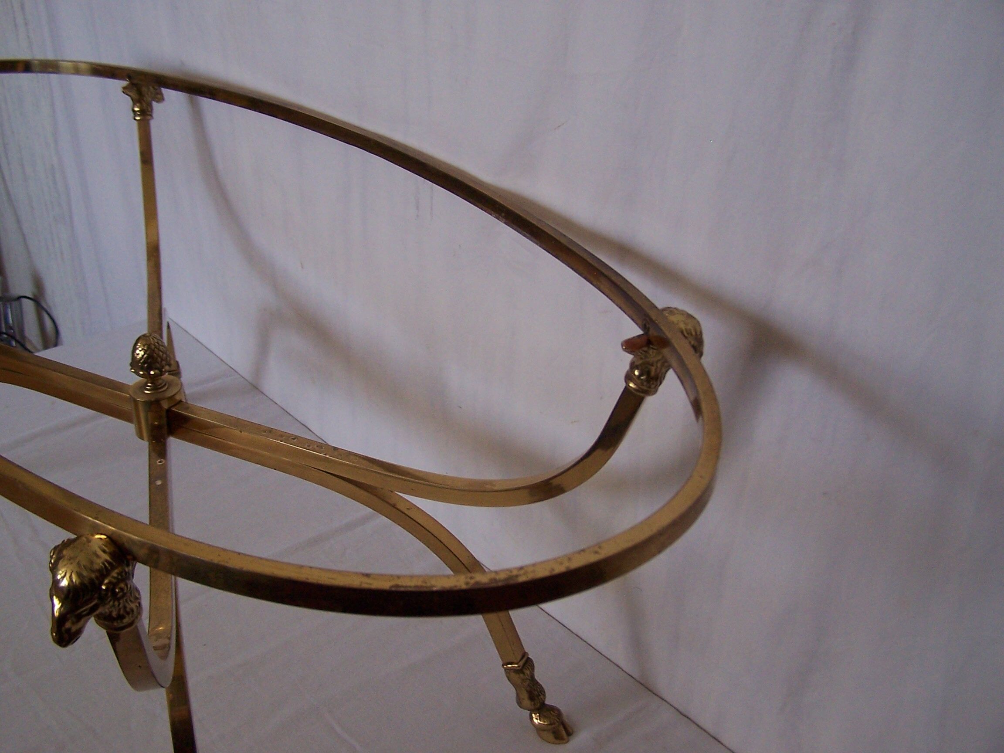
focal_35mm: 38
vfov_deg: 37.7
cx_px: 502
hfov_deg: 49.0
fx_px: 1102
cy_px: 376
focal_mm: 6.3
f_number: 2.8
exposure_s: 1/20
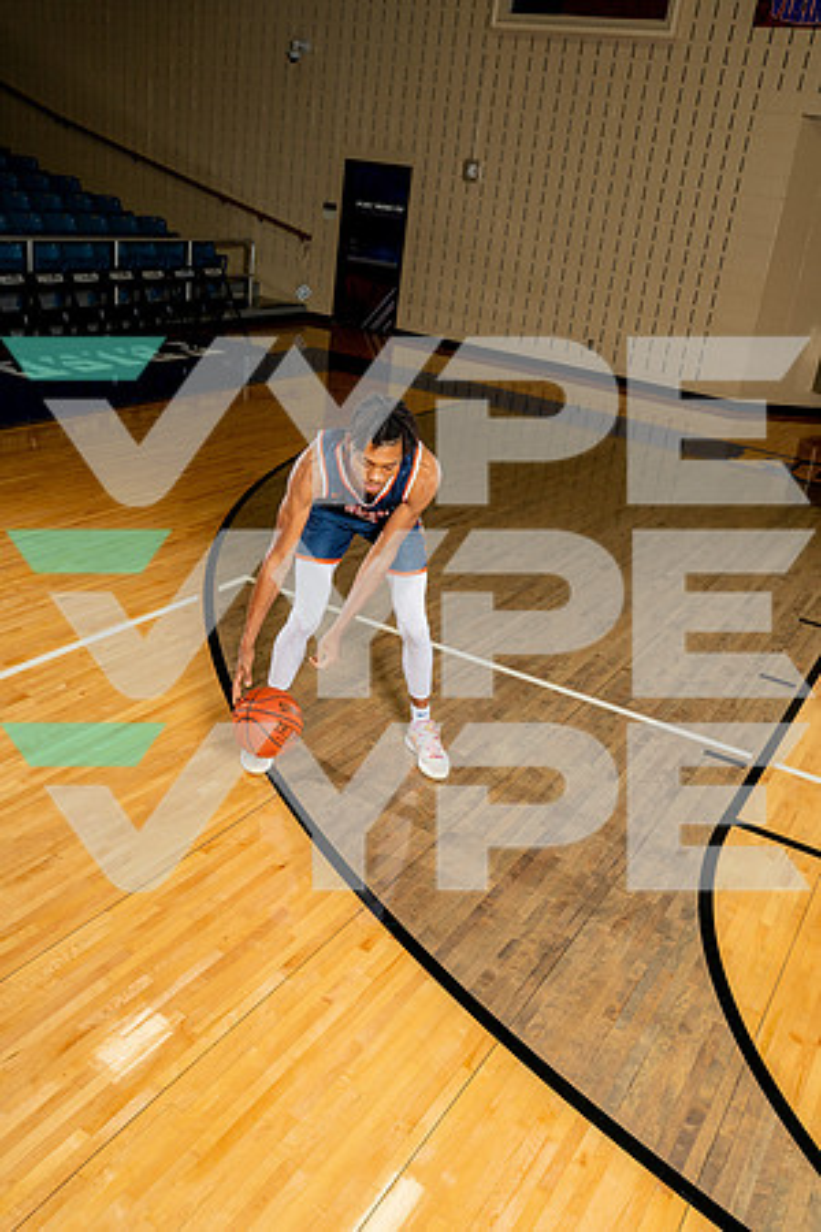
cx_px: 410
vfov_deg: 61.9
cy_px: 616
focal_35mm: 30
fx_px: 1026
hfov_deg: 43.6
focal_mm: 30
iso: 400
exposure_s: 1/250
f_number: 6.3
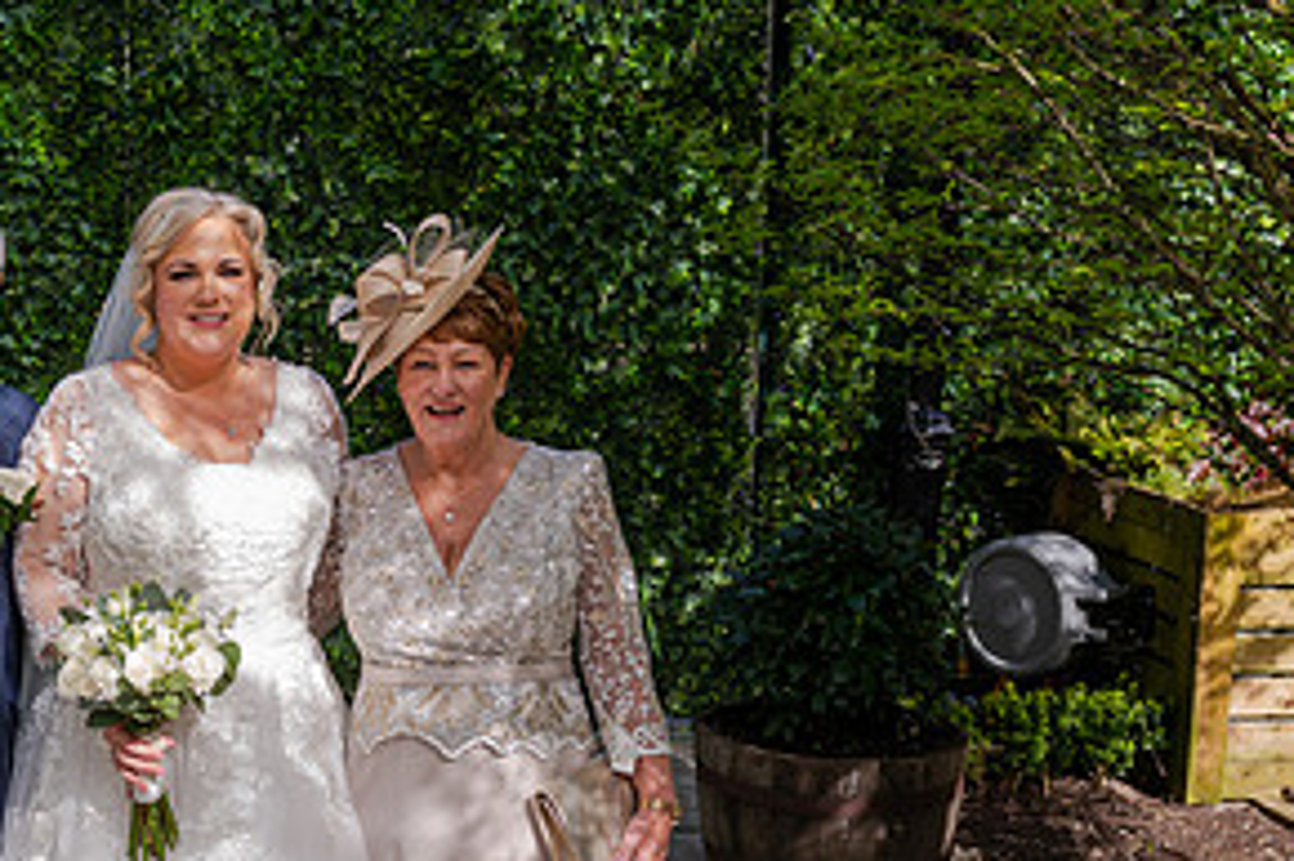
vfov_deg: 23.2
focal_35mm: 58
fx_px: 2084
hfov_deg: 33.3
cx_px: 223
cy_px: 600
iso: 100
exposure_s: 1/250
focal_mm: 29
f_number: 5
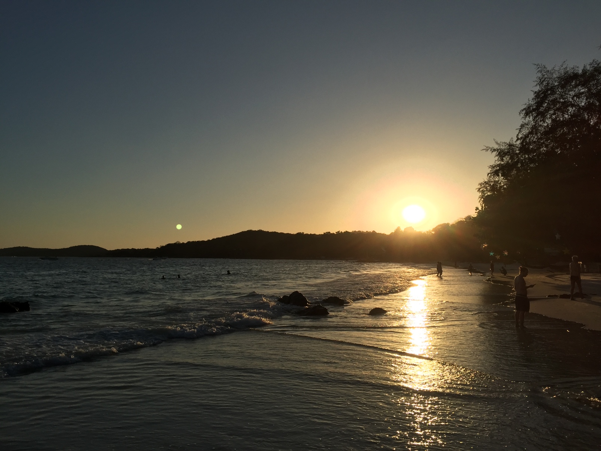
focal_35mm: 29
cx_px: 300
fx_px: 503
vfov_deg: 48.2
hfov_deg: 61.7
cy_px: 226
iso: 32
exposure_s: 1/6623
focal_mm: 4.15
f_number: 2.2
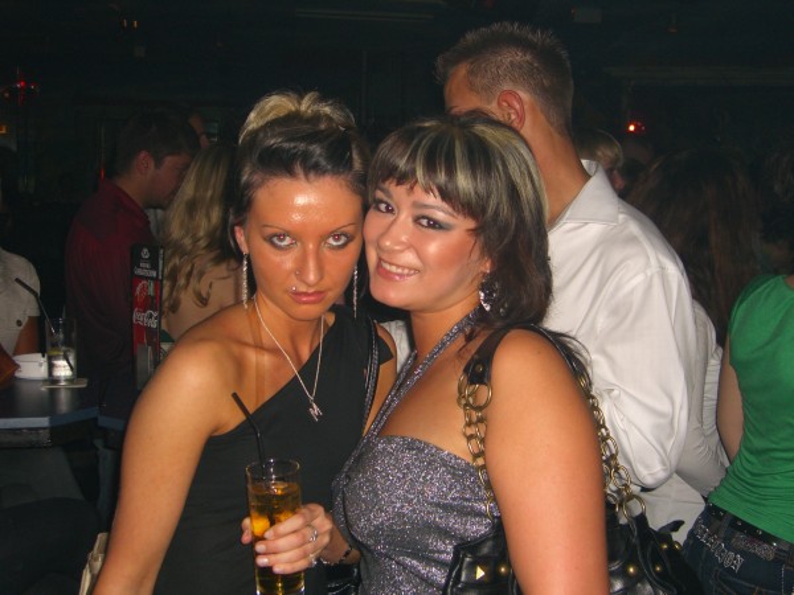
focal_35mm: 46
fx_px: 1055
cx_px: 397
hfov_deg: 41.2
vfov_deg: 31.5
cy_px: 298
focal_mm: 9.5
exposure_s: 1/60
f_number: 3.1
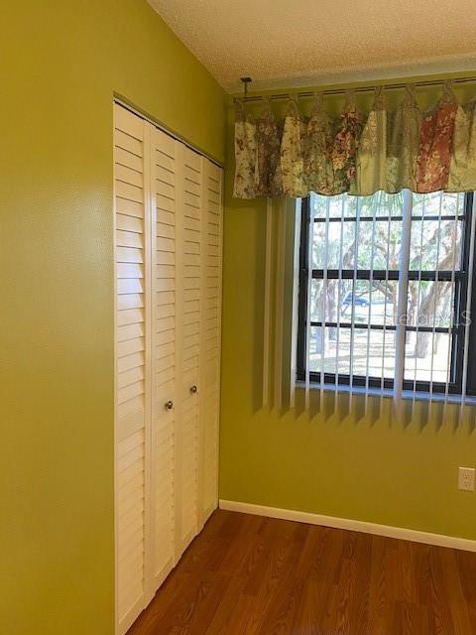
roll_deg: -0.9
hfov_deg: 53.1
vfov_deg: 67.3
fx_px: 477
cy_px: 318
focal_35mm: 26
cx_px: 238
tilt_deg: -3.3
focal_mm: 4.25
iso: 100
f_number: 1.8
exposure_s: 1/60
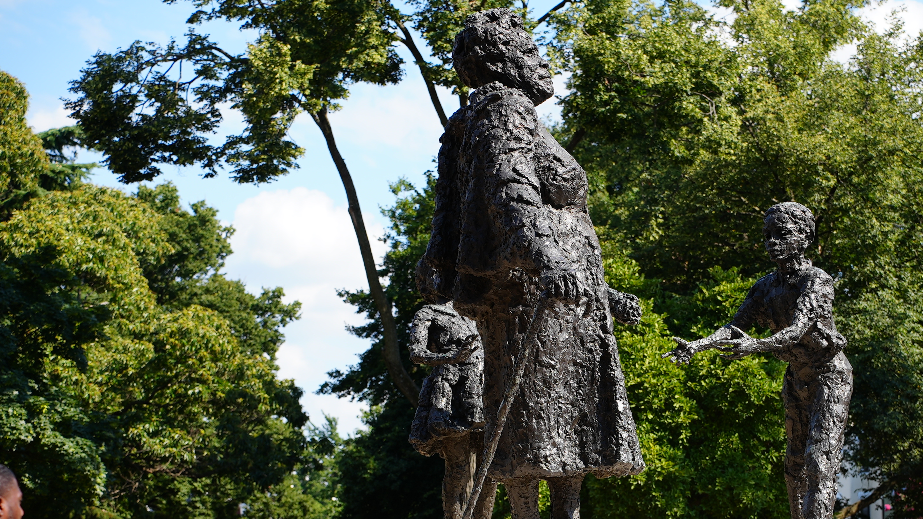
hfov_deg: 18.6
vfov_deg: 10.5
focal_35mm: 115
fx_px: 2814
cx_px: 643
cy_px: 408
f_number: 5
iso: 80
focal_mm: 75
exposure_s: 1/320
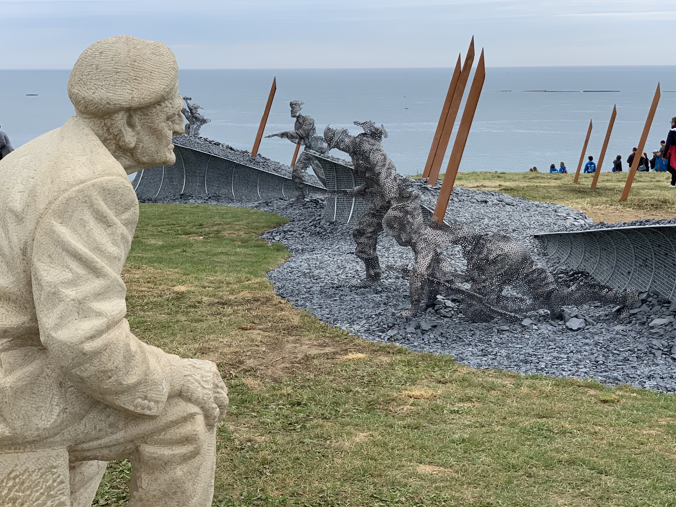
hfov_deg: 30.7
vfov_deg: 23.3
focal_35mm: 63
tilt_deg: -10.6
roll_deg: +0.3
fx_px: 1230
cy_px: 280
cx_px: 324
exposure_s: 1/252
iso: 16
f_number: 2.4
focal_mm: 6
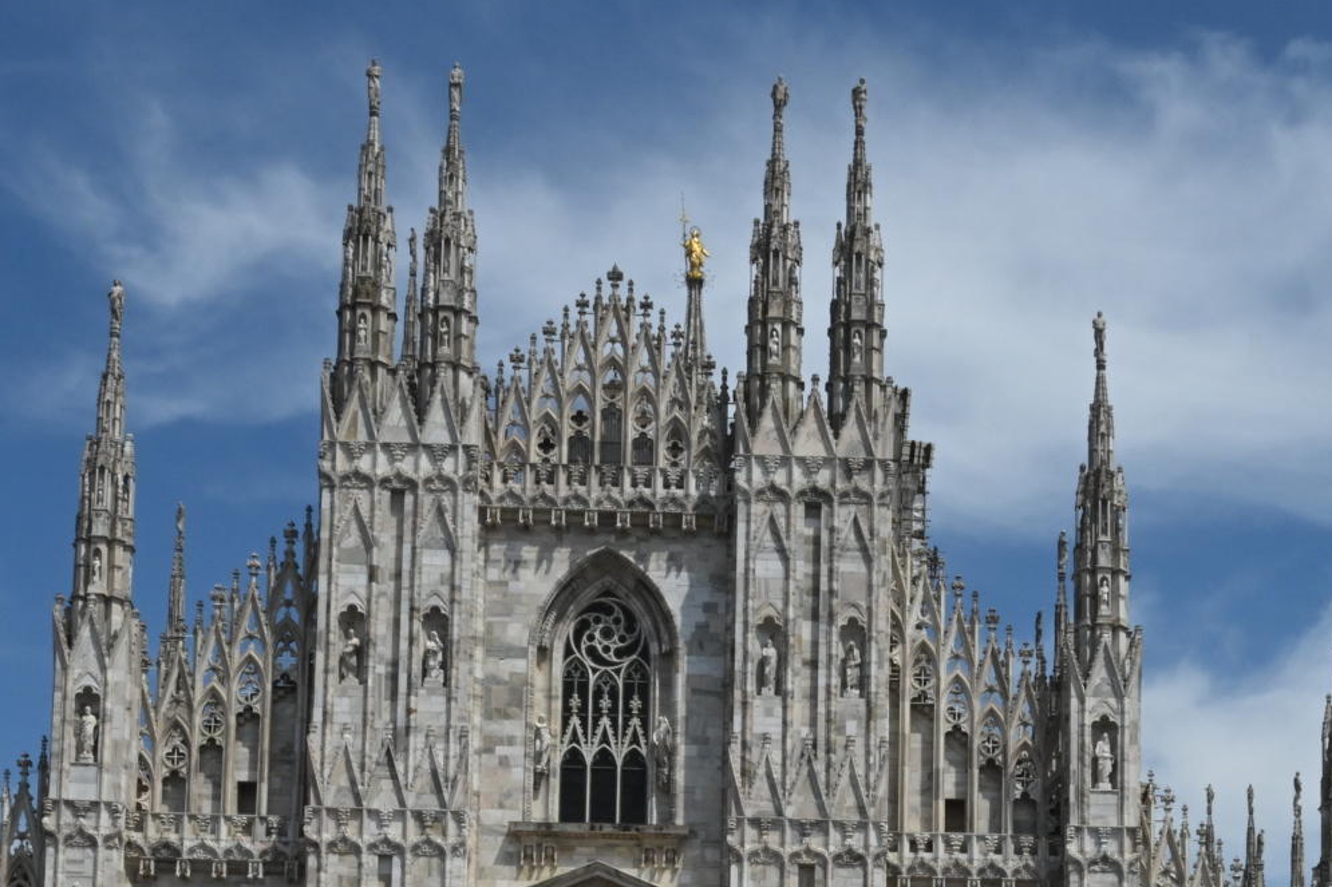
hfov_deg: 28.3
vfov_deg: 17.4
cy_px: 1296
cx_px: 889
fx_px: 2626
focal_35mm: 71
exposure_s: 1/400
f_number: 22
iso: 640
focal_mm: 23
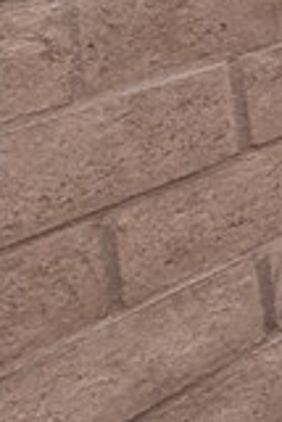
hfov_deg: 6.7
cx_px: 1344
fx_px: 1090
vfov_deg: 20.2
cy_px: -119
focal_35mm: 93
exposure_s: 1/361
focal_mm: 2.22
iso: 64
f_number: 2.2
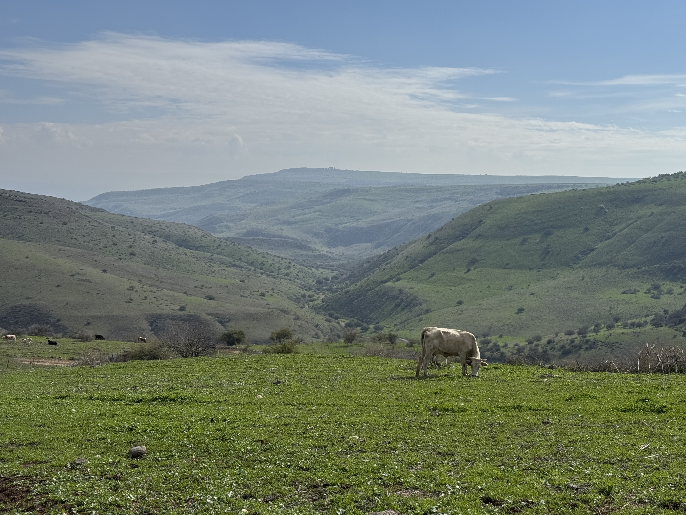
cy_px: 250
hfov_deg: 38.2
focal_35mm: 50
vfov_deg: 29.1
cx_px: 357
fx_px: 991
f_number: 1.78
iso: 64
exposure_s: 1/10526
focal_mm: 6.76
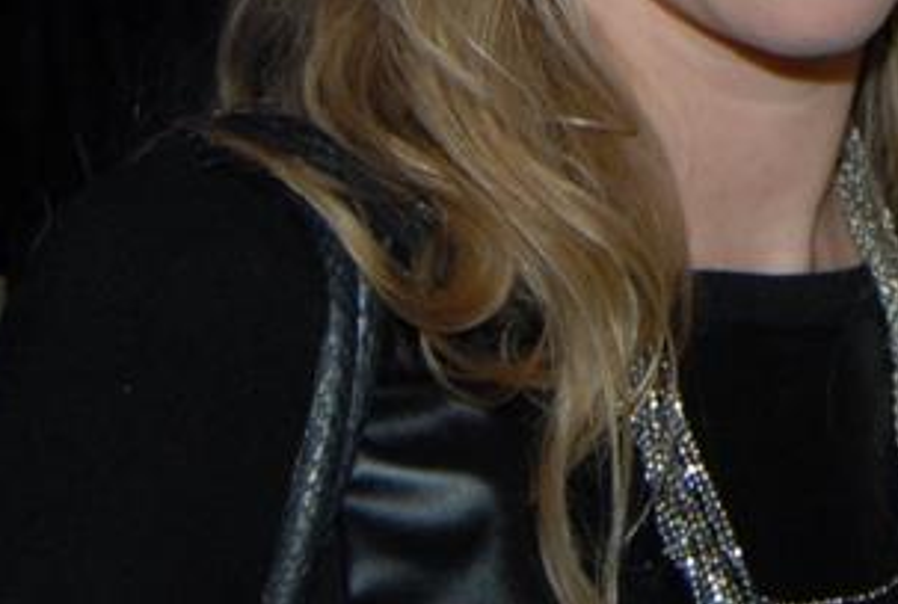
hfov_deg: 11.0
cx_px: 1242
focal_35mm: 181
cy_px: -293
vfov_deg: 7.5
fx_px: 4528
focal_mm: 32
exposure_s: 1/3
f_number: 5.6
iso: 400
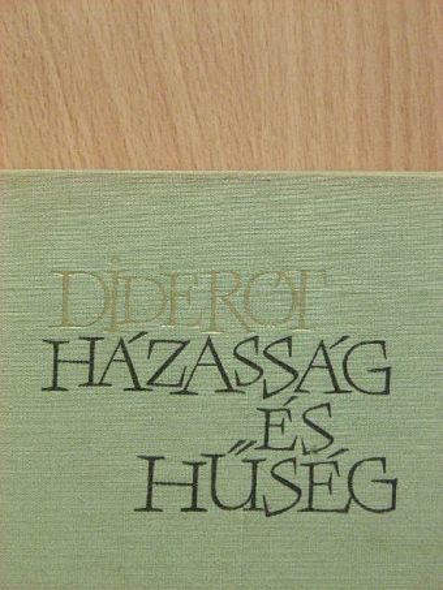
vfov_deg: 17.4
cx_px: 222
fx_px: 1927
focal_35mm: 113
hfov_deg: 13.1
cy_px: 295
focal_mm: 18.9
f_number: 4
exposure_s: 1/270
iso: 800
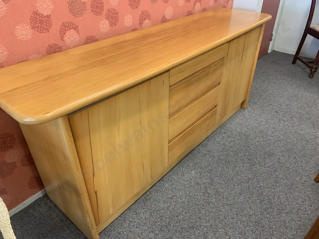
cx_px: 160
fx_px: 240
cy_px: 120
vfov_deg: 53.1
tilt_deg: -32.3
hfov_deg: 67.3
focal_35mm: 26
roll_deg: -0.9
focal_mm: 4.25
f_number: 1.8
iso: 100
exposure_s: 1/50
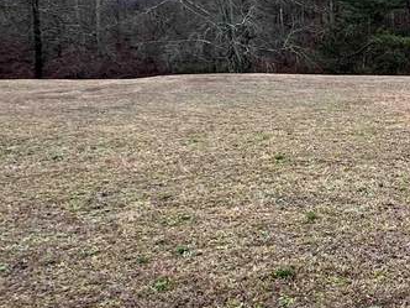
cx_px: 473
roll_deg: -0.4
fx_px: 640
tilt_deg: -8.6
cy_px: 132
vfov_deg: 27.0
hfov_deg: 30.9
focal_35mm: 54
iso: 80
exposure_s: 1/99
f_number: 2.2
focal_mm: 2.22
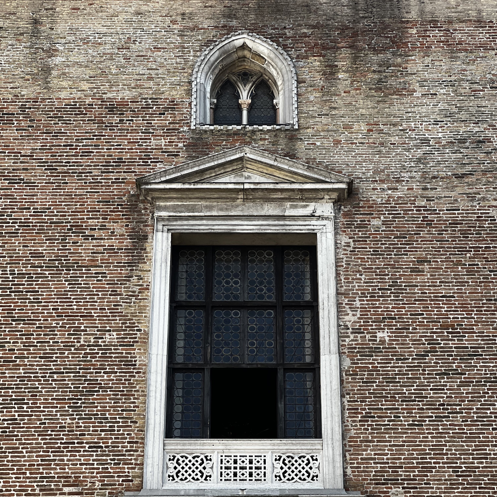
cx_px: 249
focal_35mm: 91
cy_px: 326
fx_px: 1478
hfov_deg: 19.1
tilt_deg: +33.8
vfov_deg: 19.0
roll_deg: -0.6
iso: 32
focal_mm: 9
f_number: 2.8
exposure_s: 1/431
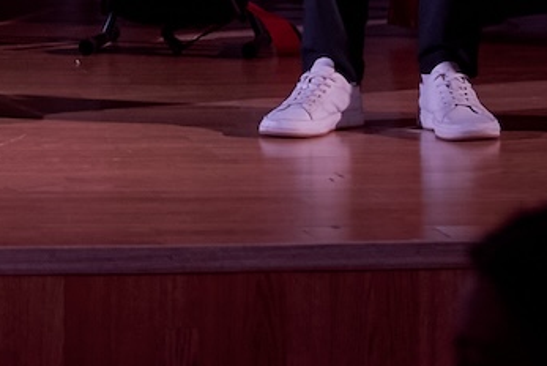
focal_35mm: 288
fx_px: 4380
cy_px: -640
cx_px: -501
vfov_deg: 4.6
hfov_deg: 6.9
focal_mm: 50
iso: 500
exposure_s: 1/125
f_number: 2.5
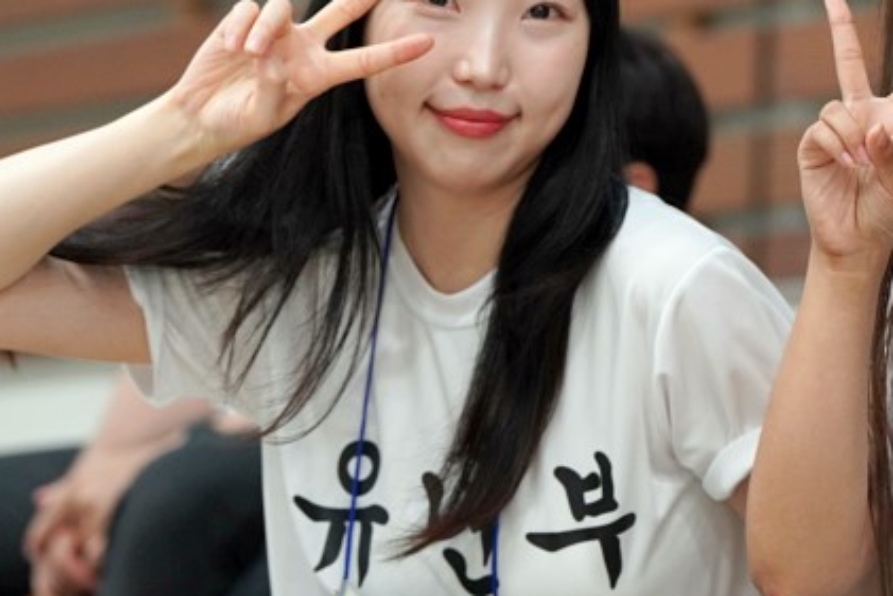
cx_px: 846
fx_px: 7791
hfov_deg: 6.5
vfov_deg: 4.4
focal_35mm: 314
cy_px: 144
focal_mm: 147
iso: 2000
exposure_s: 1/160
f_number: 4
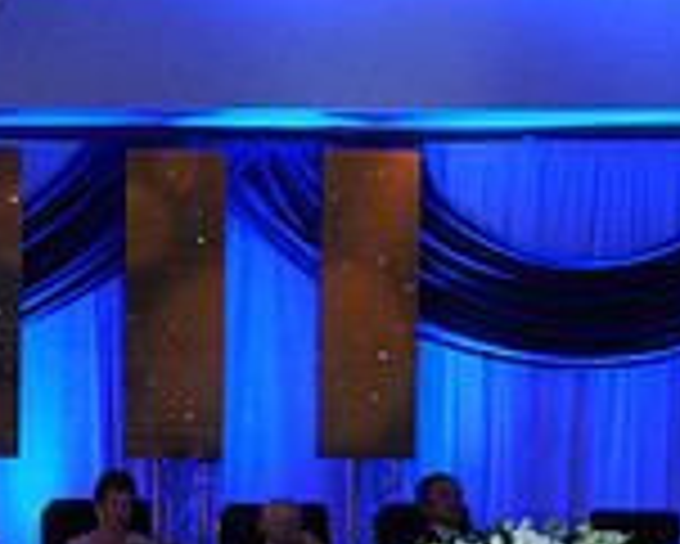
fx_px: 2099
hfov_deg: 16.4
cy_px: 753
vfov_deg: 14.1
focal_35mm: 104
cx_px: -405
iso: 2000
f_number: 5
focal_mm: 28.9
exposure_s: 1/200
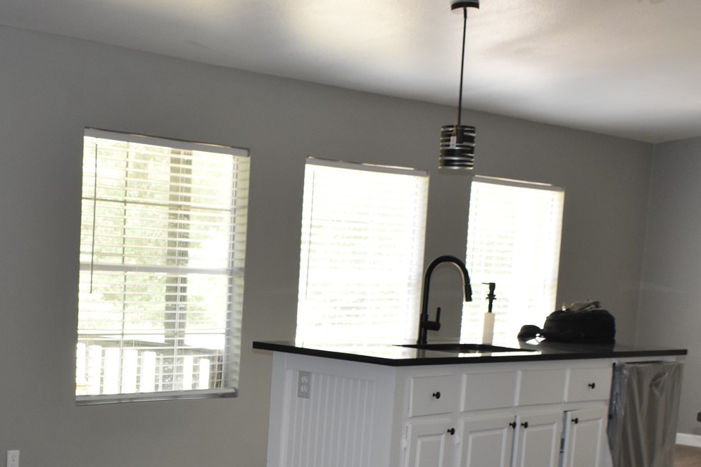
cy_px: 506
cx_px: 227
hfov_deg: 27.9
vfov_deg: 18.3
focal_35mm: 72
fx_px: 1402
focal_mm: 22
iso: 800
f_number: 4.5
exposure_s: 1/80
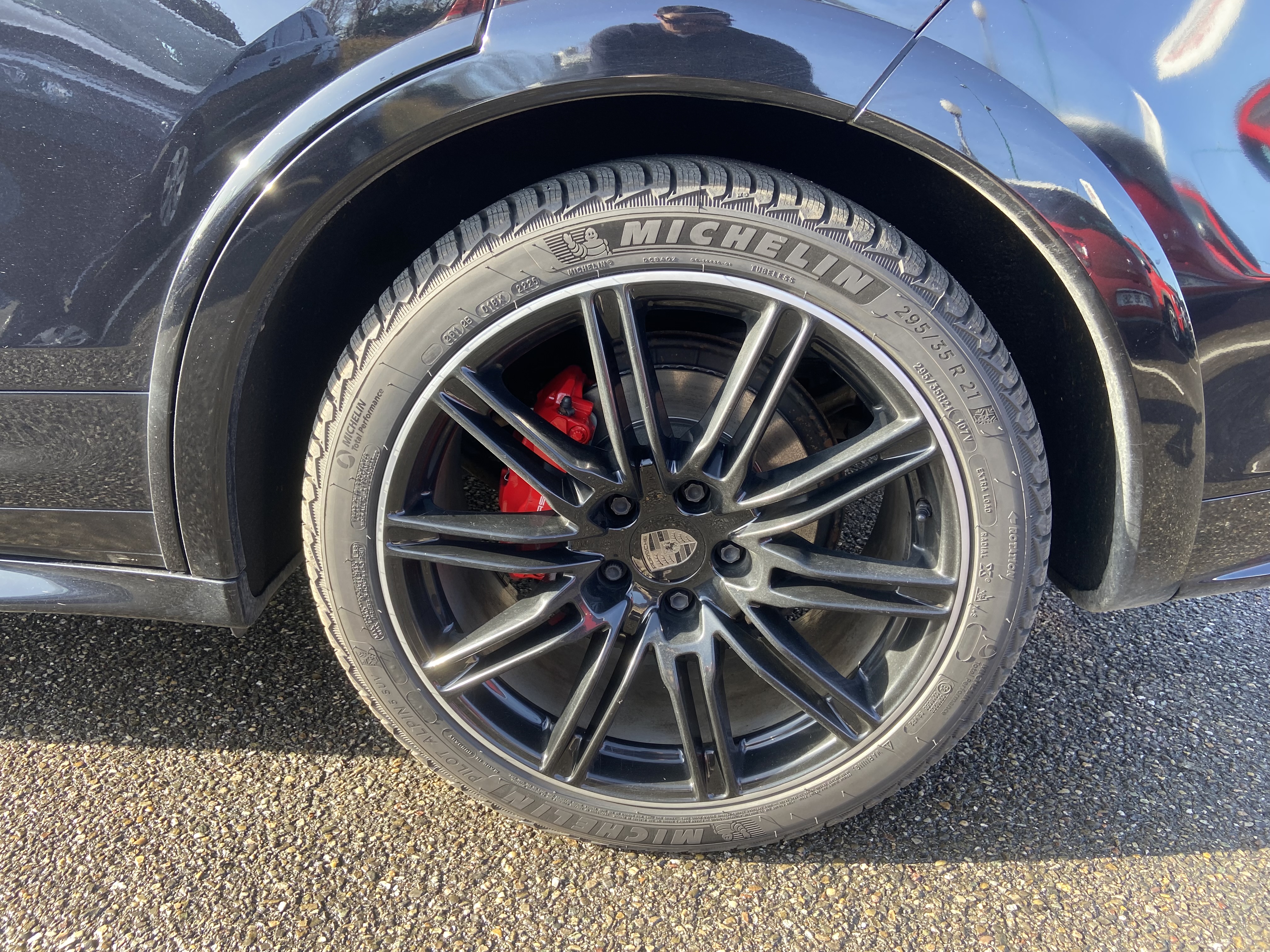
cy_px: 476
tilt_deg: -25.1
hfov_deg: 67.3
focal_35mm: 26
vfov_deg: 53.1
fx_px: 954
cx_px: 635
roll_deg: -1.2
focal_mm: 4.25
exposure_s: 1/122
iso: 40
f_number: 1.8
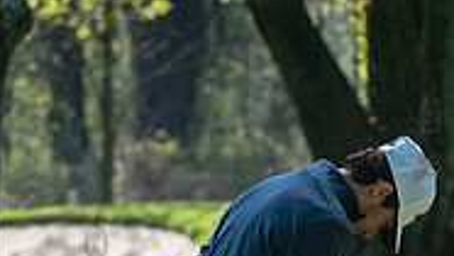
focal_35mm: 450
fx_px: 5422
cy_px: 416
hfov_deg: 4.8
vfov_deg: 2.7
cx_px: 338
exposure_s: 1/500
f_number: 4
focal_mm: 120
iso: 100
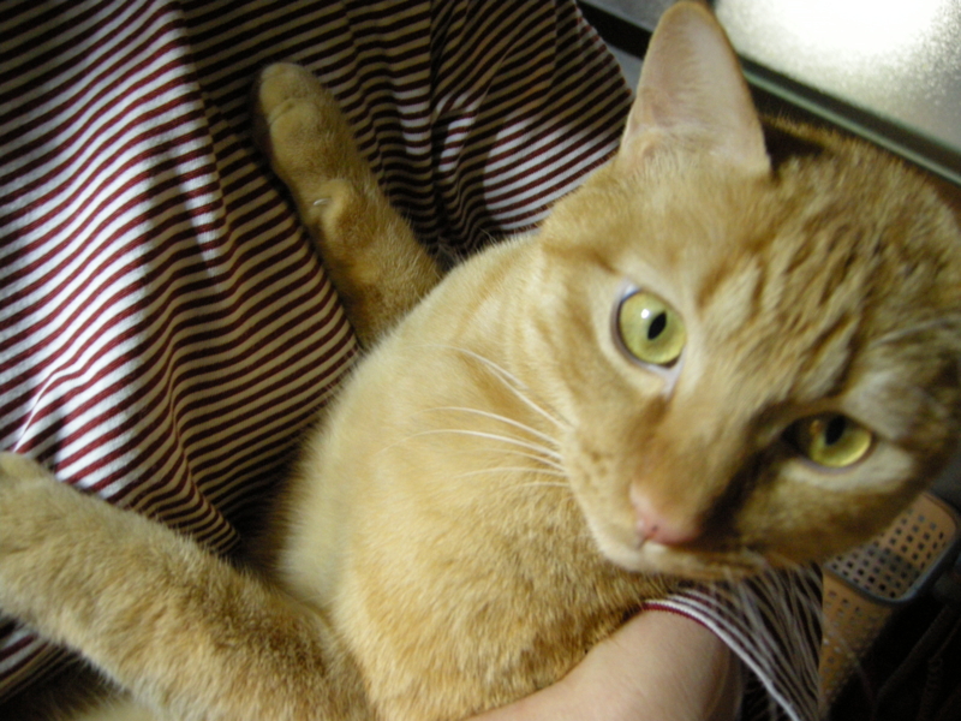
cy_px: 360
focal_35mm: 35
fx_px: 972
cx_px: 480
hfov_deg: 52.6
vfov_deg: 40.7
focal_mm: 7.5
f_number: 2.7
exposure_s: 1/13.7
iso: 400
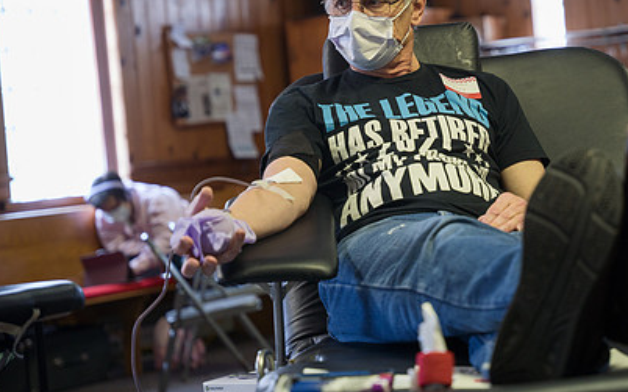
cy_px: 108
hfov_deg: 19.2
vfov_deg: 12.1
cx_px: 438
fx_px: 1848
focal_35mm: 108
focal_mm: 70
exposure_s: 1/100
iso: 1250
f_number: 2.8
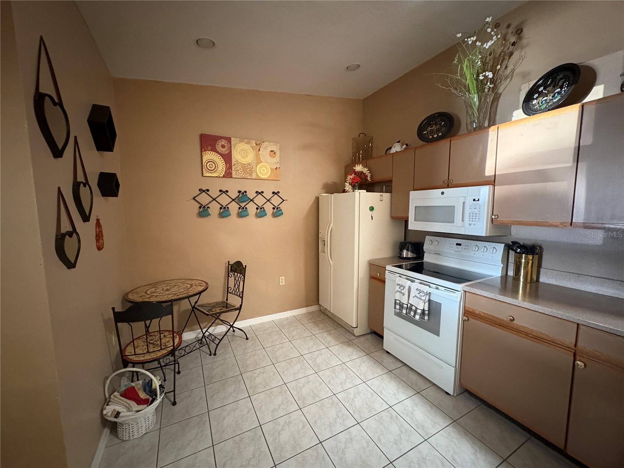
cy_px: 234
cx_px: 312
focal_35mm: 14
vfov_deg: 85.7
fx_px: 252
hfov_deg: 102.1
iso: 1000
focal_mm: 2.22
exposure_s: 1/30
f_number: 2.2
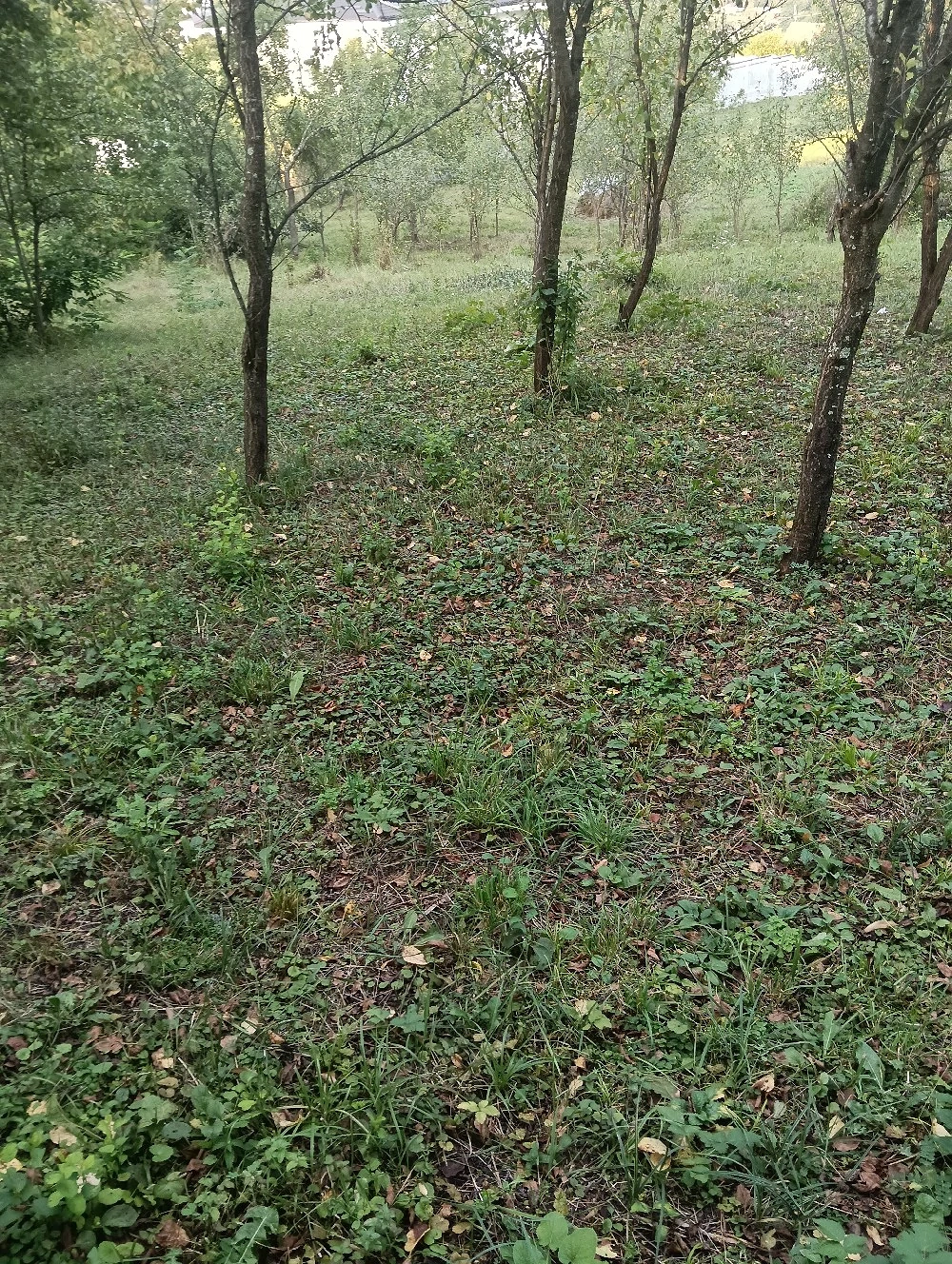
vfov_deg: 65.2
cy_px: 632
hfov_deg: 51.5
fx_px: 988
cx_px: 476
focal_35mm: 27
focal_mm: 3.98
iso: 64
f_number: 1.8
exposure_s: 1/40.2
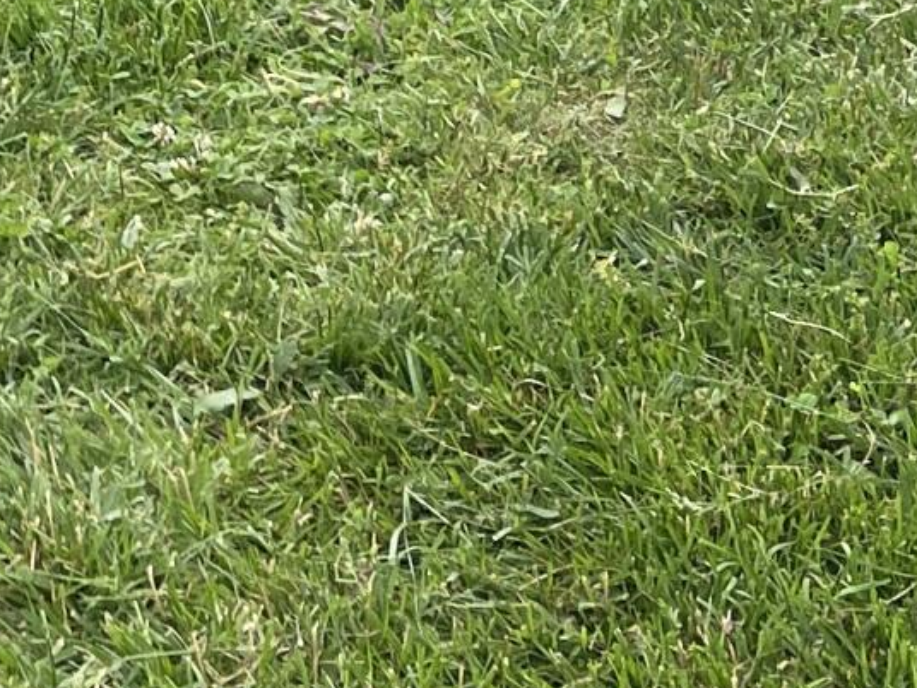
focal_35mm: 140
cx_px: -746
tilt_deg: -8.2
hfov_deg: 12.8
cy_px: -594
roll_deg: +2.6
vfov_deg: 10.0
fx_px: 3709
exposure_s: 1/1087
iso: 32
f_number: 1.6
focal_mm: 5.1
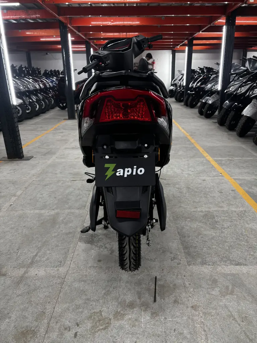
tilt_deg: -19.9
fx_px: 257
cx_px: 128
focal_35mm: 26
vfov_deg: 67.3
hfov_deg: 53.1
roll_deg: -0.5
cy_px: 172
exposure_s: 1/50
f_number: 1.6
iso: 100
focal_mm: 5.96
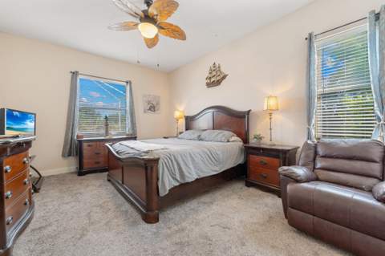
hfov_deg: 104.3
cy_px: 128
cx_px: 192
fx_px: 150
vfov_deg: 81.1
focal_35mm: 14
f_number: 9
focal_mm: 14
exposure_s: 1
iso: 250
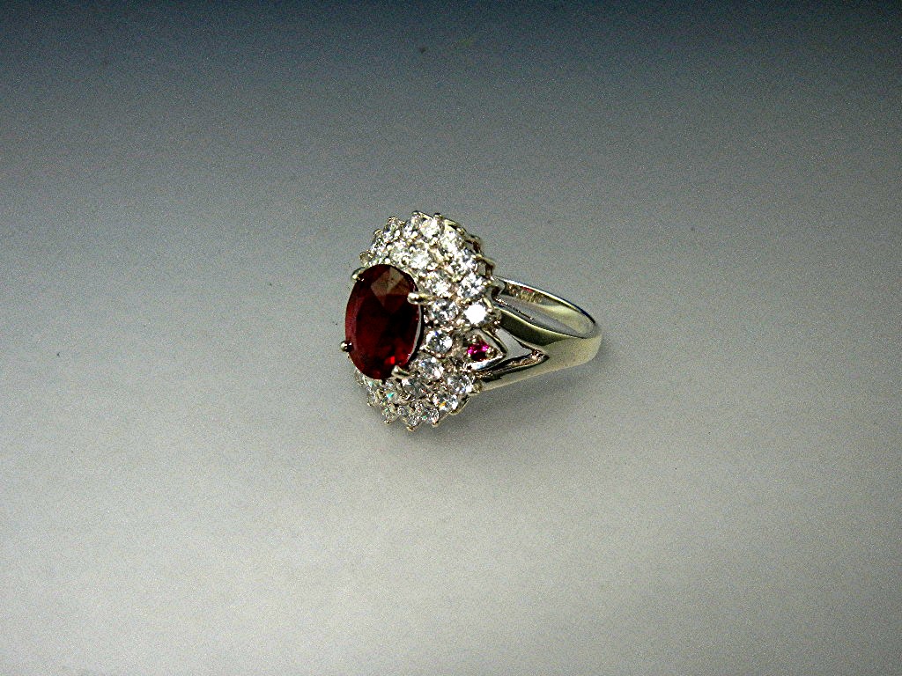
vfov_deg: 28.0
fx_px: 1355
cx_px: 451
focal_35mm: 52
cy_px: 338
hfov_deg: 36.8
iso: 230
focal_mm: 9.3
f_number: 7.8
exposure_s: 1/74.8
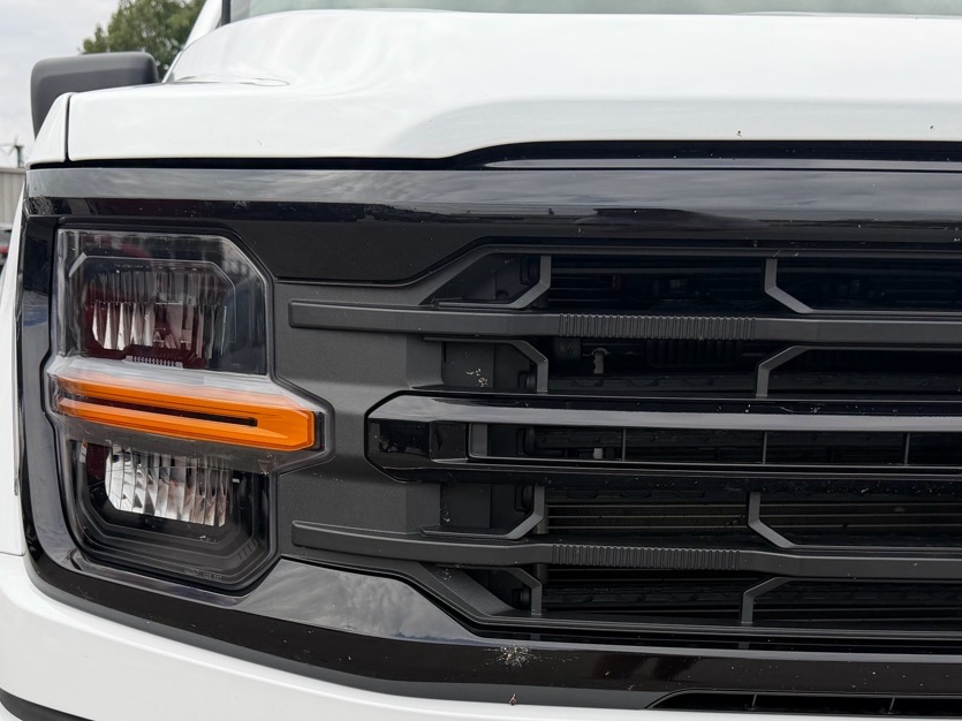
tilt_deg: -8.3
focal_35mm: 46
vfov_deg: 30.3
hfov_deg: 41.2
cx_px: 475
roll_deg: -2.7
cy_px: 627
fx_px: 1278
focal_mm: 6.76
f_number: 1.78
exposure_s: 1/868
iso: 80
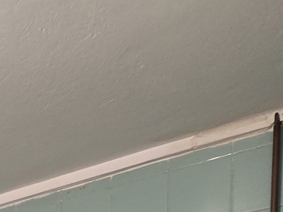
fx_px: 515
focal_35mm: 63
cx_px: -99
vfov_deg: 15.9
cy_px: 467
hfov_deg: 25.7
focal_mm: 2.2
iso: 250
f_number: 2.2
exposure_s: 1/50
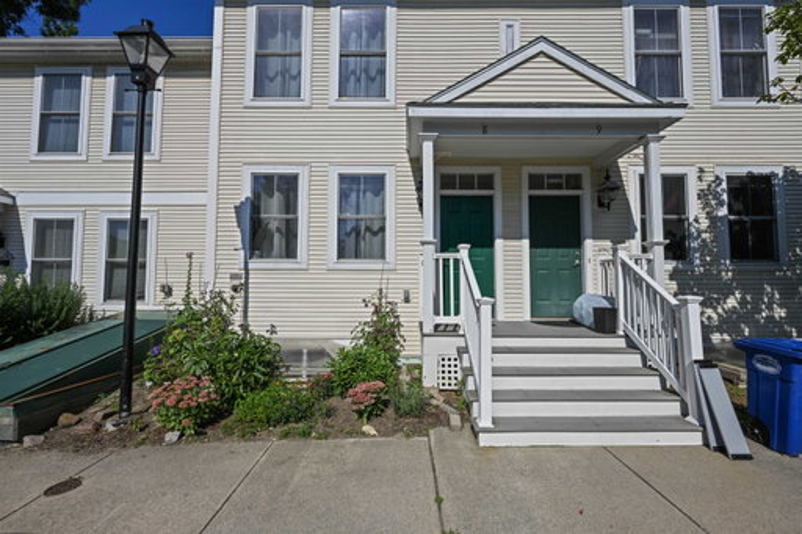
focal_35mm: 16
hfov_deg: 98.6
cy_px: 267
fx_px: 345
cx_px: 401
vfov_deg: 75.5
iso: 100
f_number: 14
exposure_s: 1/160
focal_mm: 15.5
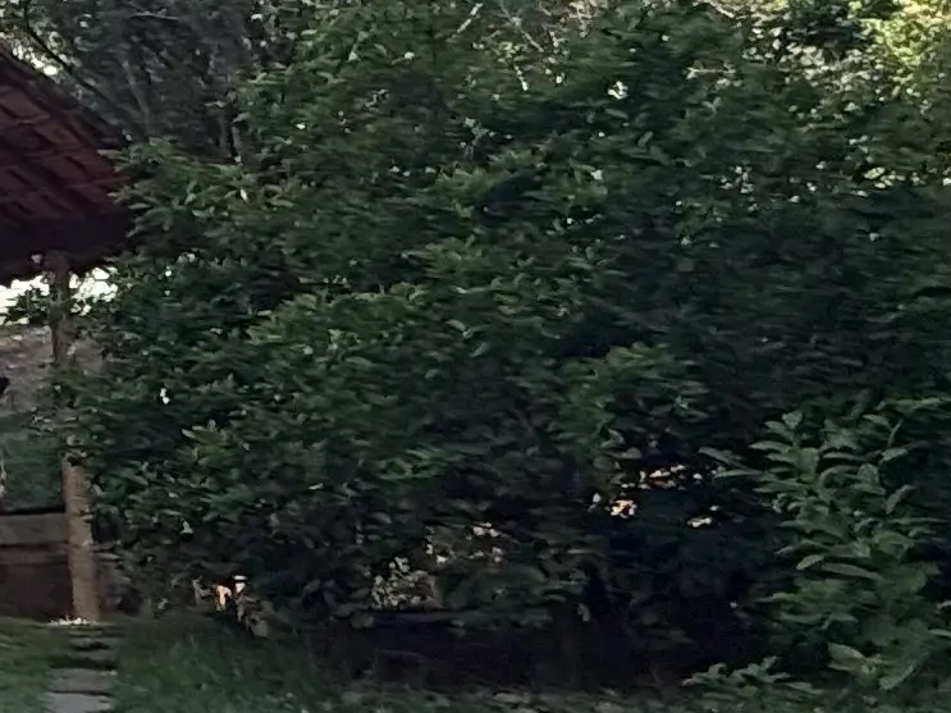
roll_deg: -0.9
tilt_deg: +10.1
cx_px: -1050
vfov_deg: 19.4
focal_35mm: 76
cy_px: 308
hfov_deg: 17.1
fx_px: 2088
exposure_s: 1/461
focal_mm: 2.22
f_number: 2.2
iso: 50
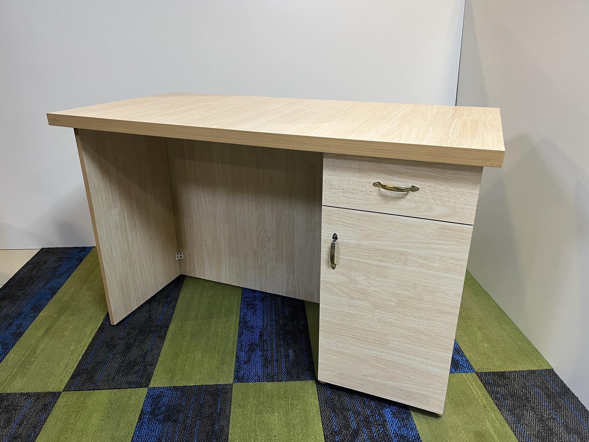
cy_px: 221
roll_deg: +1.7
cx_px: 294
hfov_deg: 67.3
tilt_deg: -24.0
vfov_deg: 53.1
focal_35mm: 26
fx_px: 442
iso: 160
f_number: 1.6
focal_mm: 5.1
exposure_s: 1/50
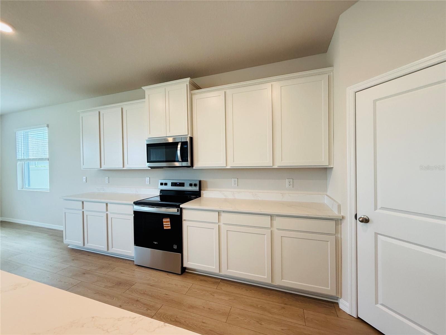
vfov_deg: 85.7
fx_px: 180
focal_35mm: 14
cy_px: 168
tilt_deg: +0.2
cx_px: 223
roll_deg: +0.4
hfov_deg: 102.1
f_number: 2.2
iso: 160
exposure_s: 1/120
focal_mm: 2.22
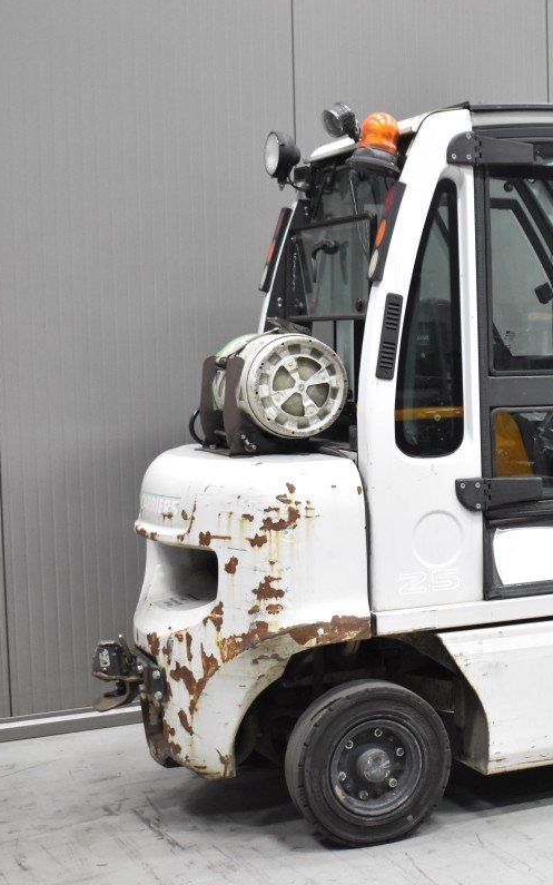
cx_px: 554
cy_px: 441
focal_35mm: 60
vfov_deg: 34.0
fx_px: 1447
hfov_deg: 20.9
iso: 1600
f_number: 4.5
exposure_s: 1/50
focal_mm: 26
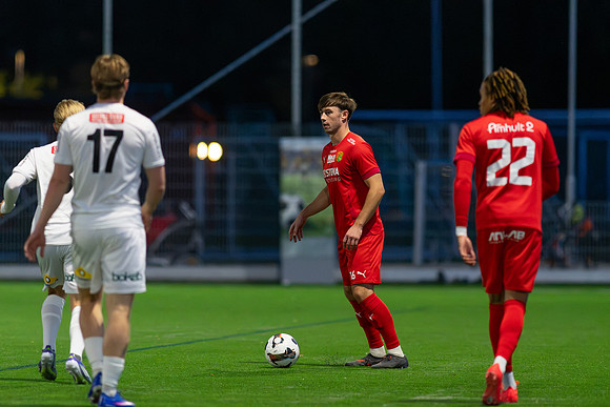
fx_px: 7626
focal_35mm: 450
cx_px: 305
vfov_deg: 3.1
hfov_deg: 4.6
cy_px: 204
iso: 8000
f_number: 3.2
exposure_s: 1/800
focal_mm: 300
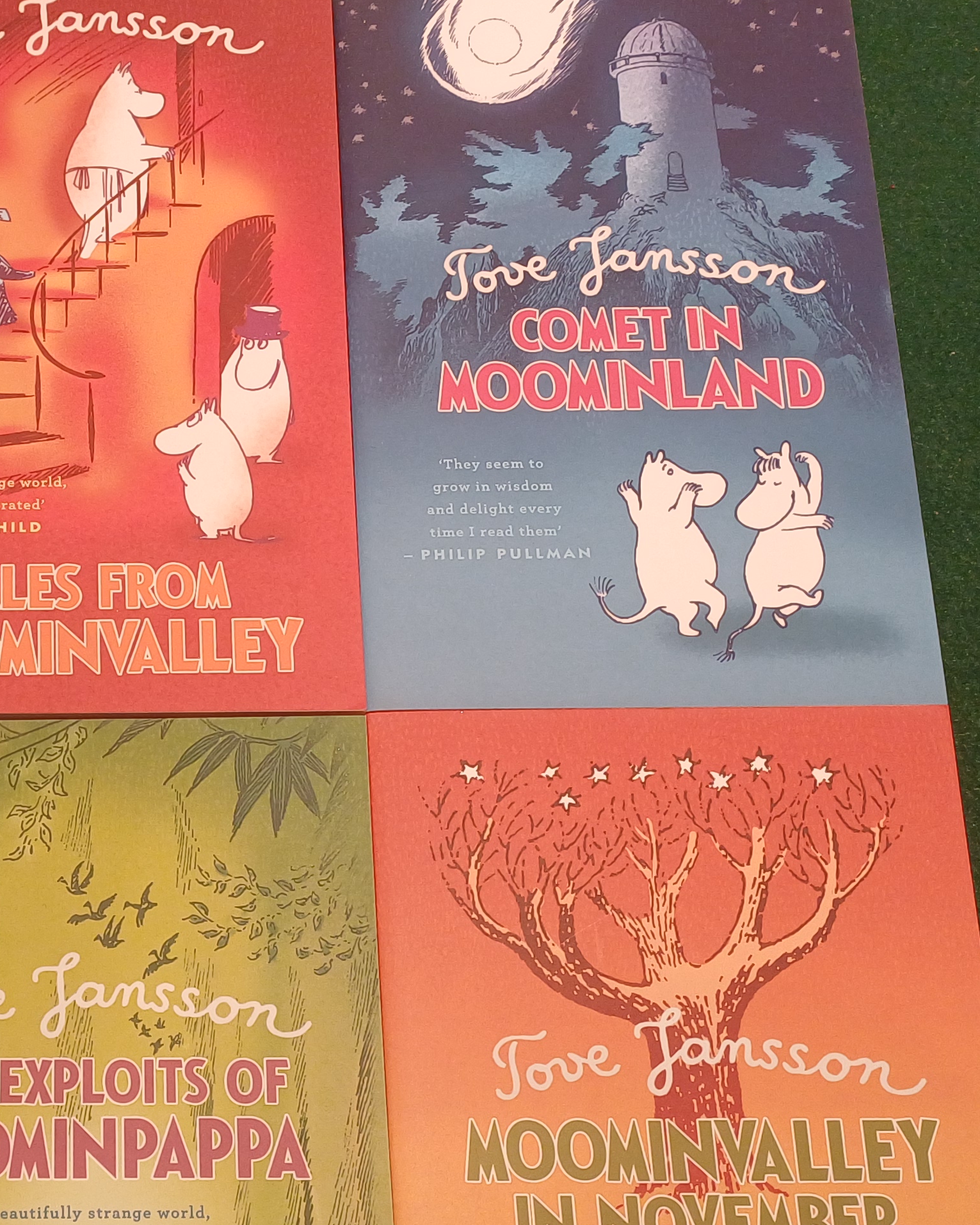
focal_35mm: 51
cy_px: 842
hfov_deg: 28.5
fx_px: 1849
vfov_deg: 36.2
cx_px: 96
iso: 125
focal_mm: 4.65
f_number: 1.8
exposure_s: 1/50
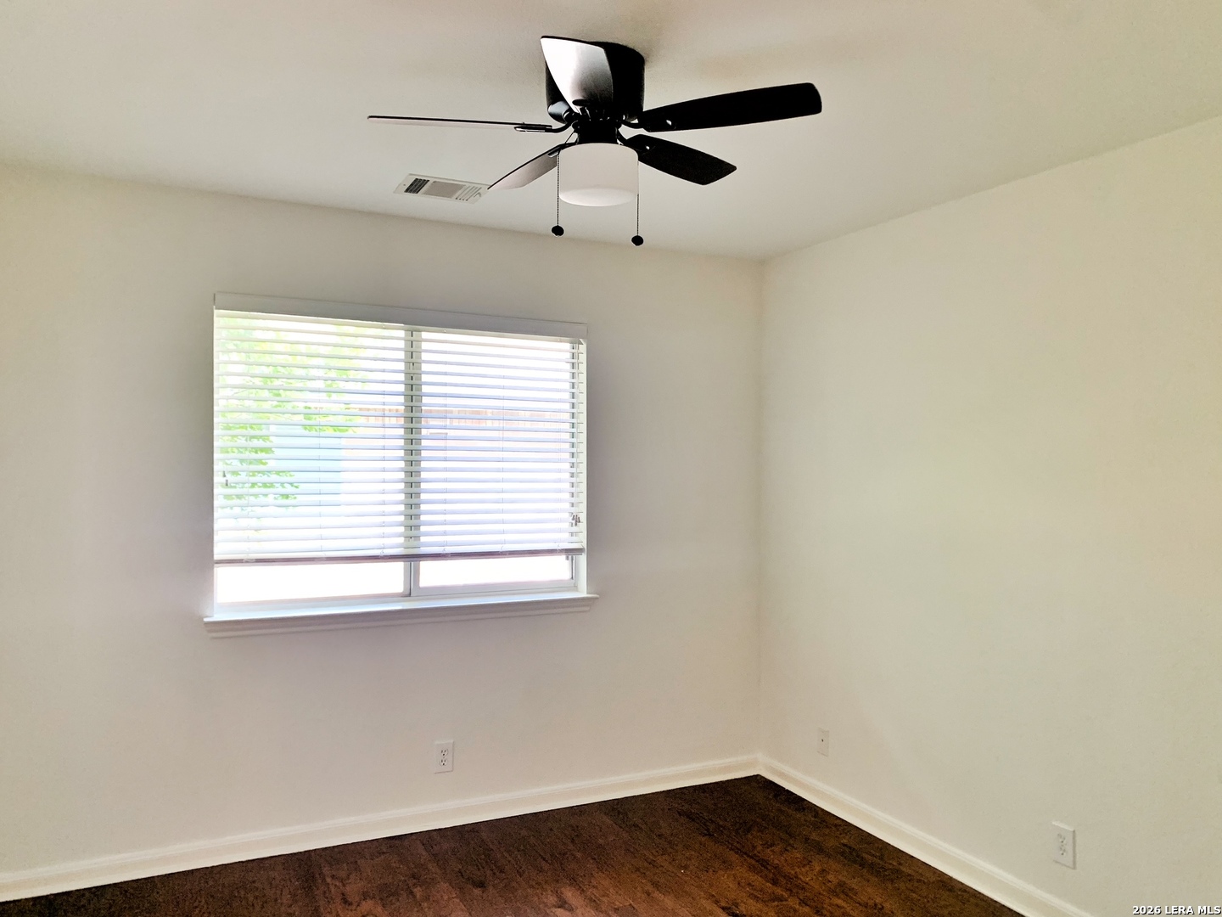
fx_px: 918
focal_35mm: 26
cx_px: 611
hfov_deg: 67.3
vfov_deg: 53.1
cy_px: 458
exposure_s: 1/117
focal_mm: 4.25
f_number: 1.8
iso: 100
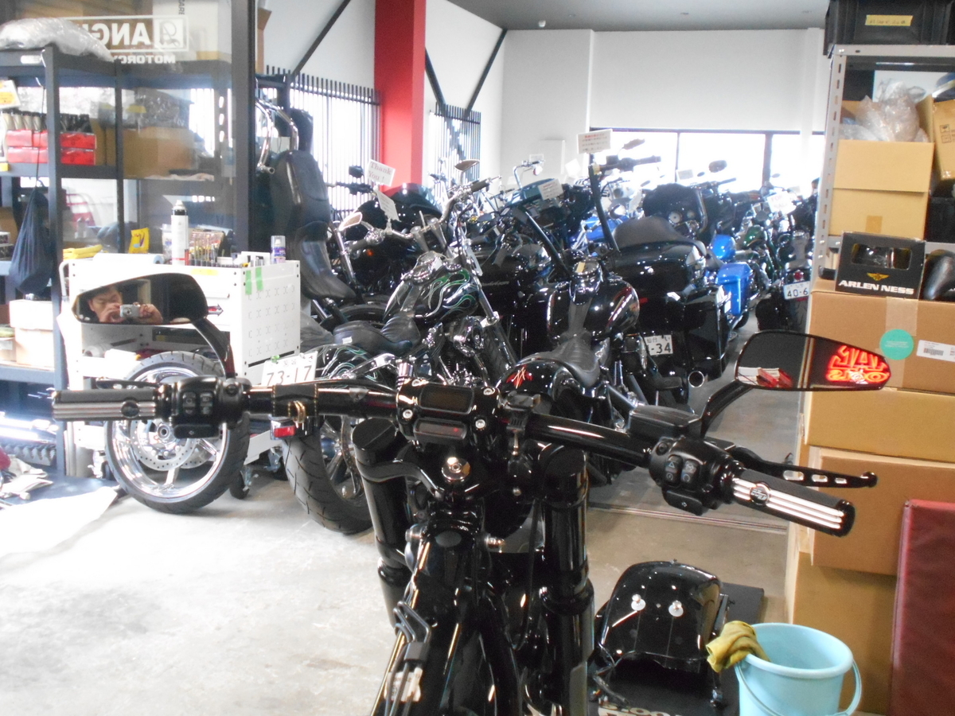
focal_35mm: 39
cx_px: 478
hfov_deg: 47.9
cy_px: 358
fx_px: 1076
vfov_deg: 36.8
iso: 800
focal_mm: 6.7
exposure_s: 1/30
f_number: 3.9
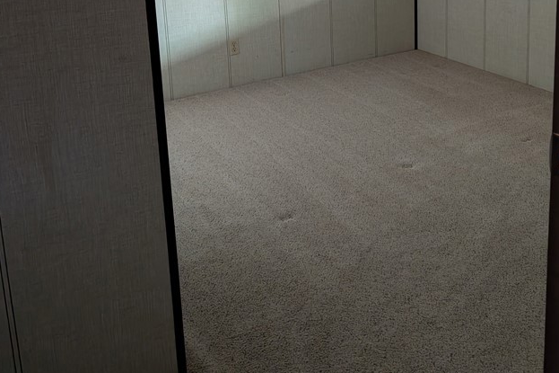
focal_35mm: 41
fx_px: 636
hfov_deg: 47.1
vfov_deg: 30.4
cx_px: 340
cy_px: 3
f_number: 1.68
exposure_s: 1/60
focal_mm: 6.9
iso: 1184
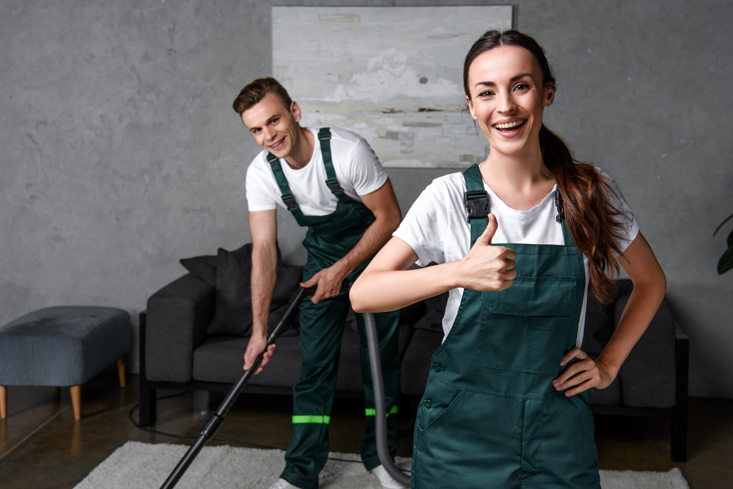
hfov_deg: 38.2
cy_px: 244
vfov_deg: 26.0
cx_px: 366
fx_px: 1059
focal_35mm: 52
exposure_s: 1/200
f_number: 7.1
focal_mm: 52
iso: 100
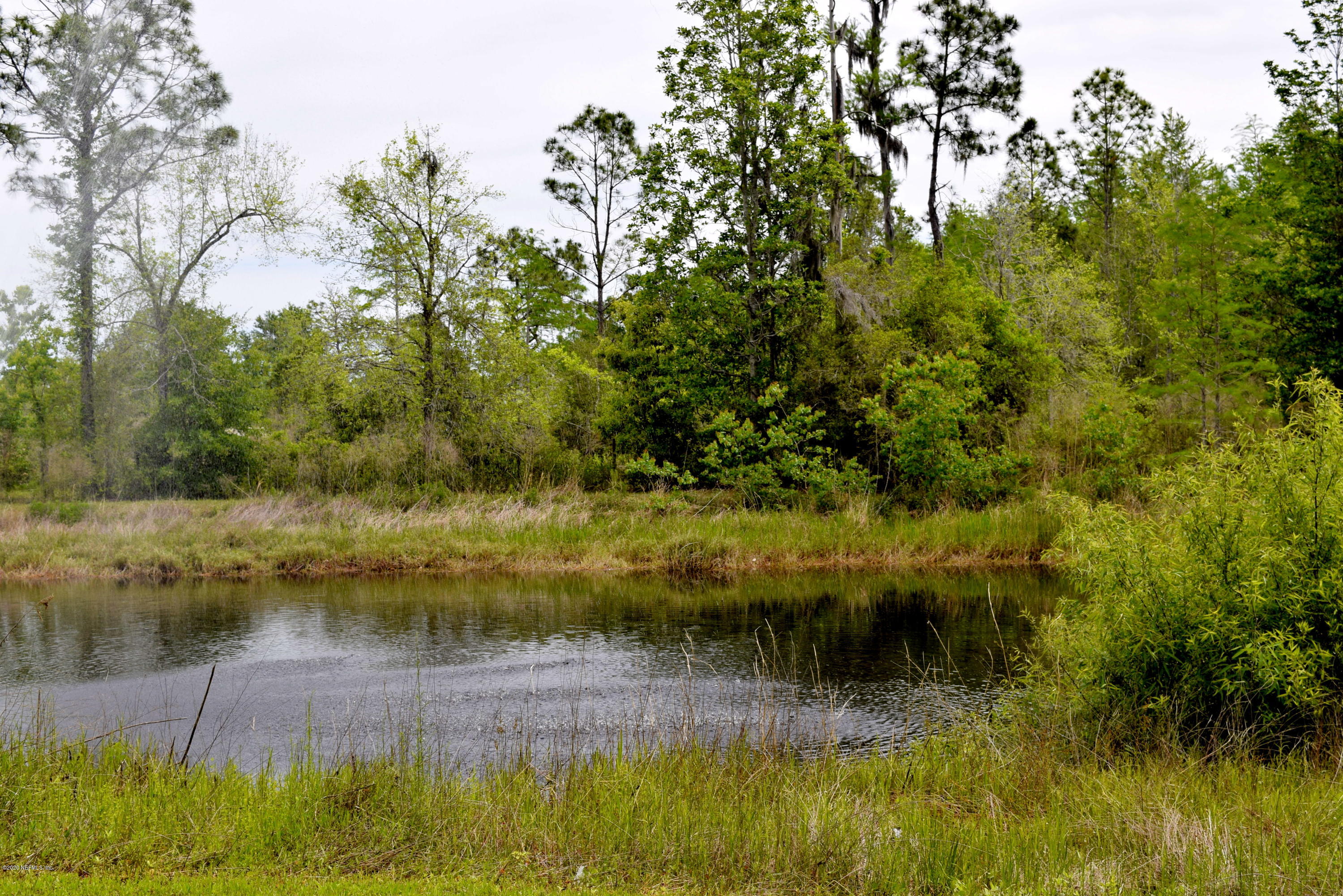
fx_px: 1903
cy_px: 448
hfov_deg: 38.9
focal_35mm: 51
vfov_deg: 26.5
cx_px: 672
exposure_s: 1/200
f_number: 9
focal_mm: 34
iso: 100
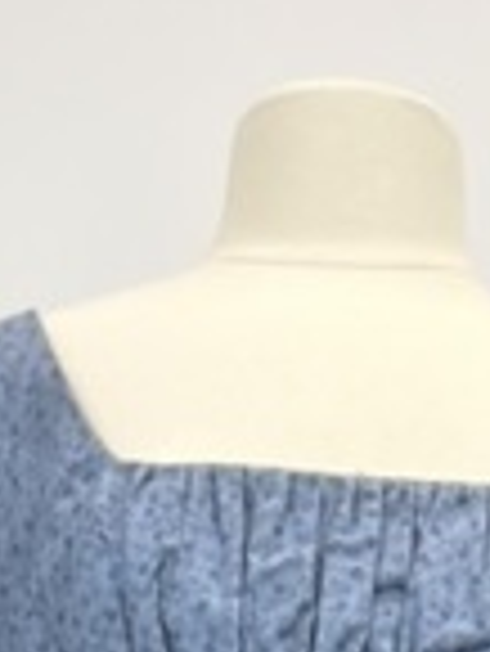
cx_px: 337
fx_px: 2695
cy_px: 1695
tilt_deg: -2.5
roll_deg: +1.2
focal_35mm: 143
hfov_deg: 10.4
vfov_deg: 11.0
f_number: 1.6
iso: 50
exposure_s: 1/194
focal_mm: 5.1
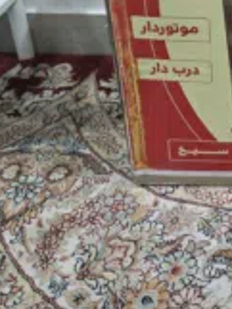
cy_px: -10
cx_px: 276
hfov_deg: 23.5
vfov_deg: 31.0
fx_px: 509
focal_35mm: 57
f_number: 1.7
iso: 1600
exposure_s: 1/100
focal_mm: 6.3
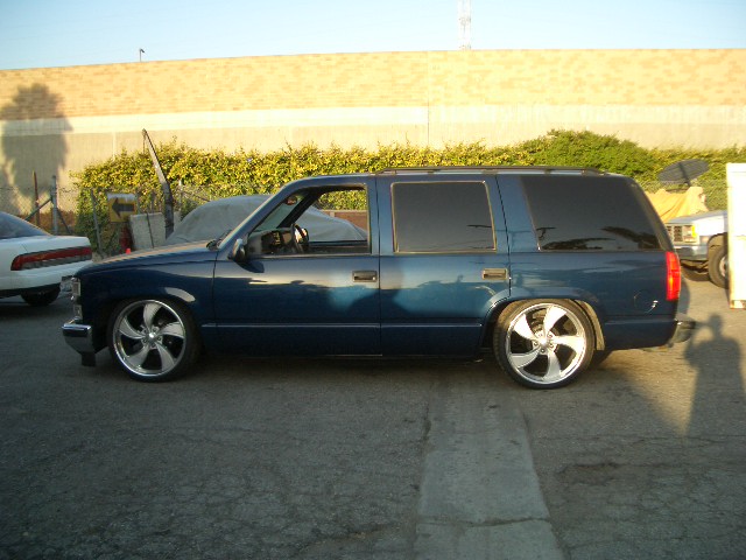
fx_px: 754
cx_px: 373
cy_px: 280
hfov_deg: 52.6
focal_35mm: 35
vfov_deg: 40.7
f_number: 2.6
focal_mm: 5.8
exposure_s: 1/320
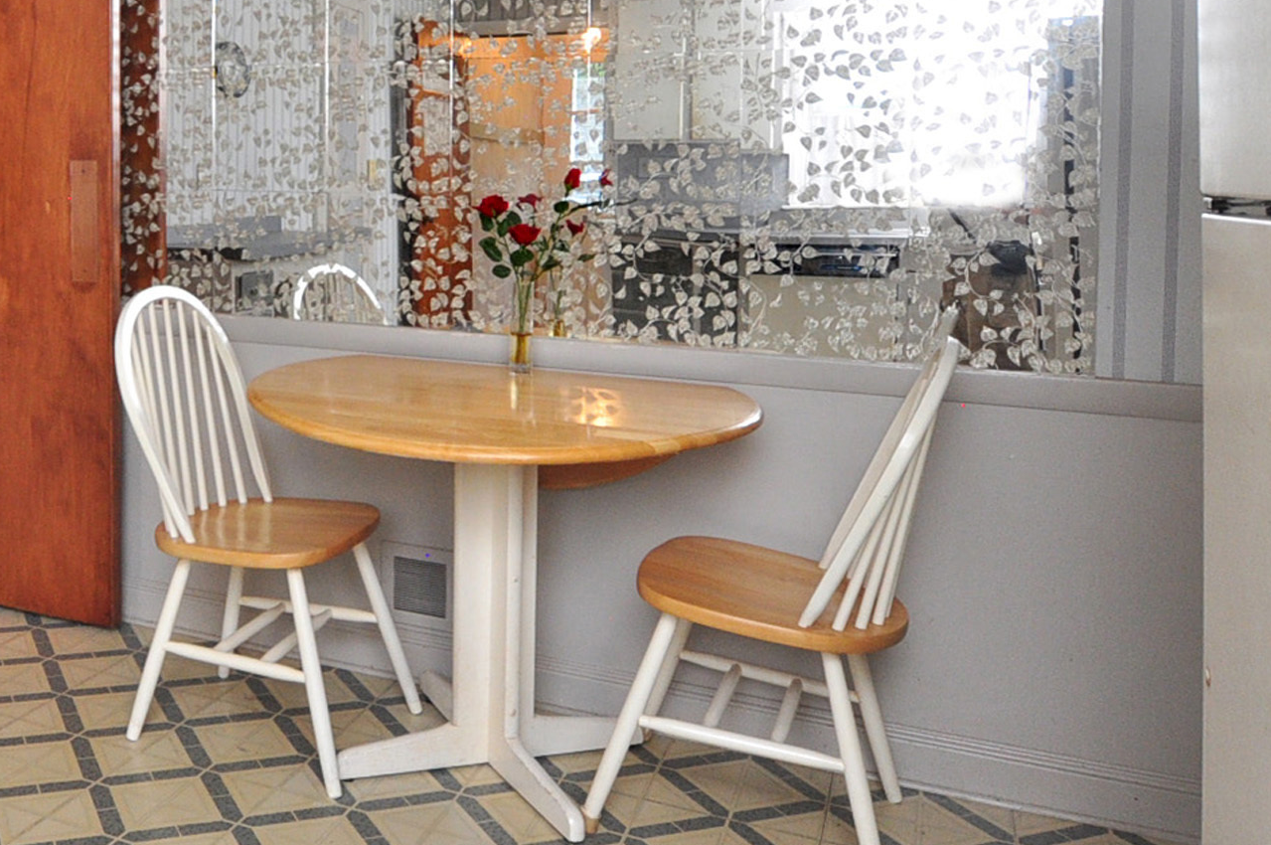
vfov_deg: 37.8
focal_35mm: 34
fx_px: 1199
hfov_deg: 51.5
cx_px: 212
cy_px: 211
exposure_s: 1/80
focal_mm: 10
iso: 800
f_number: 5
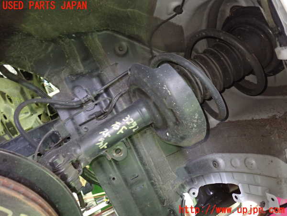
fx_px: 249
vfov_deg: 46.8
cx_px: 144
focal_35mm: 30
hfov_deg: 60.0
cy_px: 108
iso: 800
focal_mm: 5.4
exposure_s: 1/20
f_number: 2.3
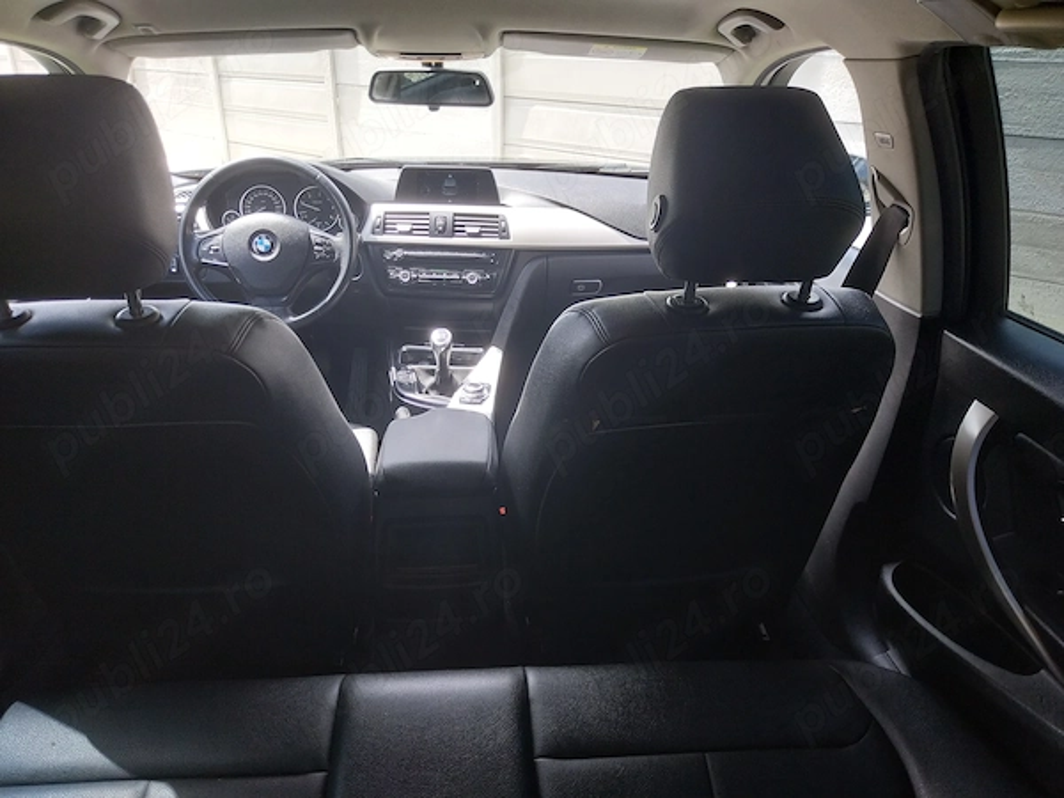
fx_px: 799
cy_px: 399
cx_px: 532
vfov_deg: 53.1
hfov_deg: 67.3
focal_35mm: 26
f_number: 1.8
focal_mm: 4
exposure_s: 1/100
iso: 50
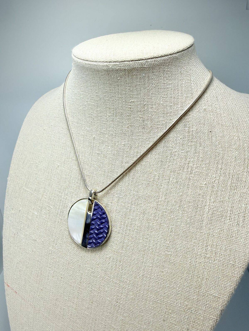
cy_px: 166
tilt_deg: -21.9
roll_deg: +3.1
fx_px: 230
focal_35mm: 24
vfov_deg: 71.6
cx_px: 124
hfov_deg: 56.8
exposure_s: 1/358
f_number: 2.2
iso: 40
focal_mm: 2.22
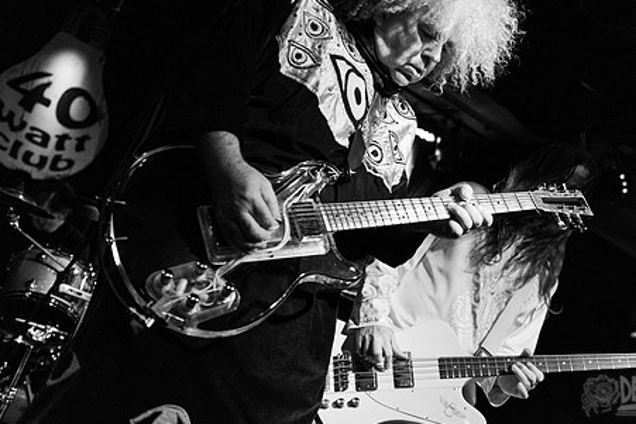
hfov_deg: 43.6
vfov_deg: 29.7
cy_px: 153
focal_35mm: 45
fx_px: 795
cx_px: 340
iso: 3200
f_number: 3.2
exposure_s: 1/200
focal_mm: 35
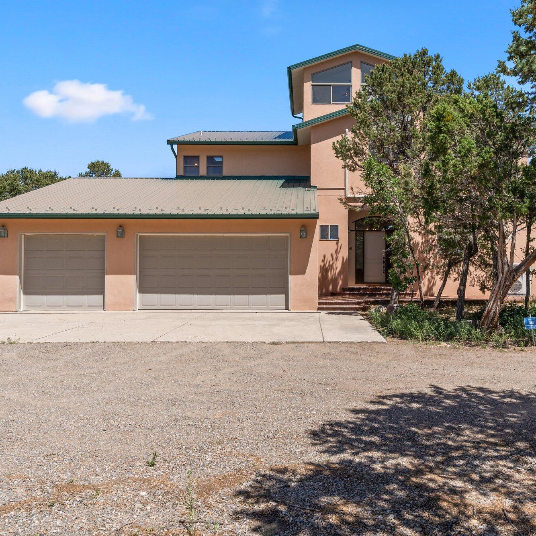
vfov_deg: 54.0
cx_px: 307
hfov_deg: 53.8
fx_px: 526
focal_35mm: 30
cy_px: 265
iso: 250
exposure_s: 1/640
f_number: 8
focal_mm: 23
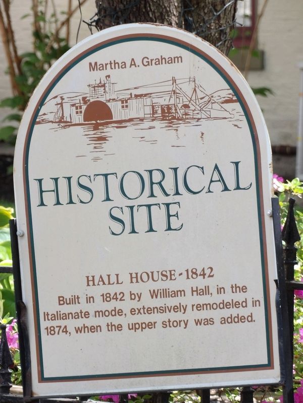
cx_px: 152
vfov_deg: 5.5
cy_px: 202
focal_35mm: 363
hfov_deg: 4.1
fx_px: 4237
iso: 103
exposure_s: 1/100
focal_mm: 65.2
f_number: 4.2
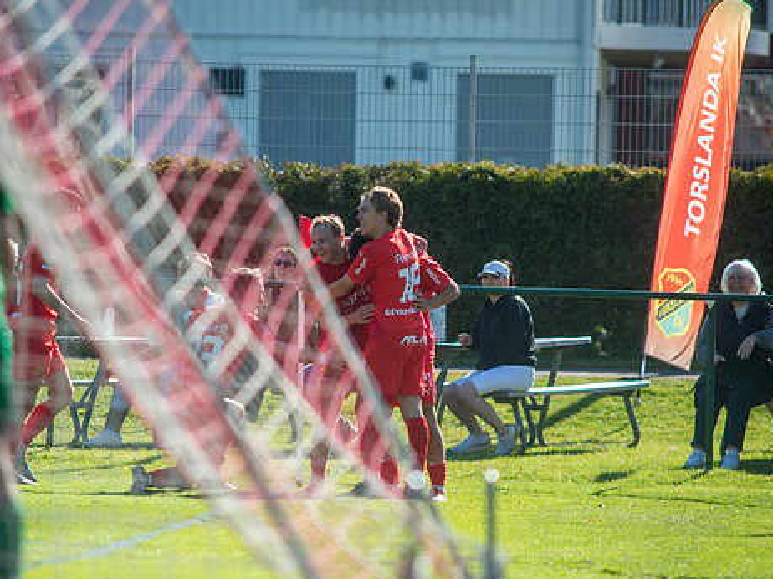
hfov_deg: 3.9
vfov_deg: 2.9
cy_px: 310
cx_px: 340
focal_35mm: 507
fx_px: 11316
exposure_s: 1/1600
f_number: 4
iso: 320
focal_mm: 420
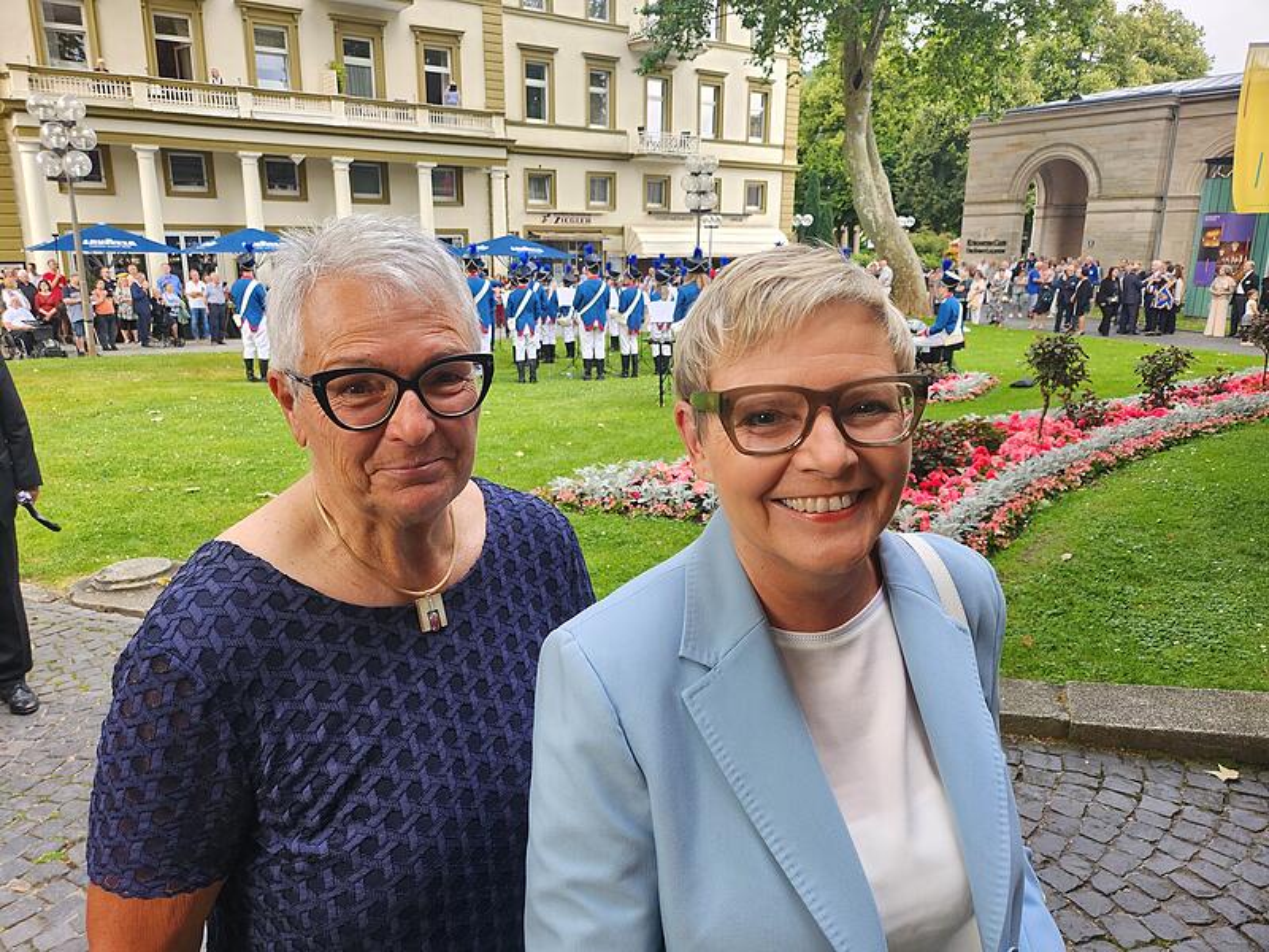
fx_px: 880
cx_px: 634
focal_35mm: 24
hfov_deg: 71.6
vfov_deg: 56.8
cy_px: 476
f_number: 1.8
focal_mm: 5
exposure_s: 1/180
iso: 100
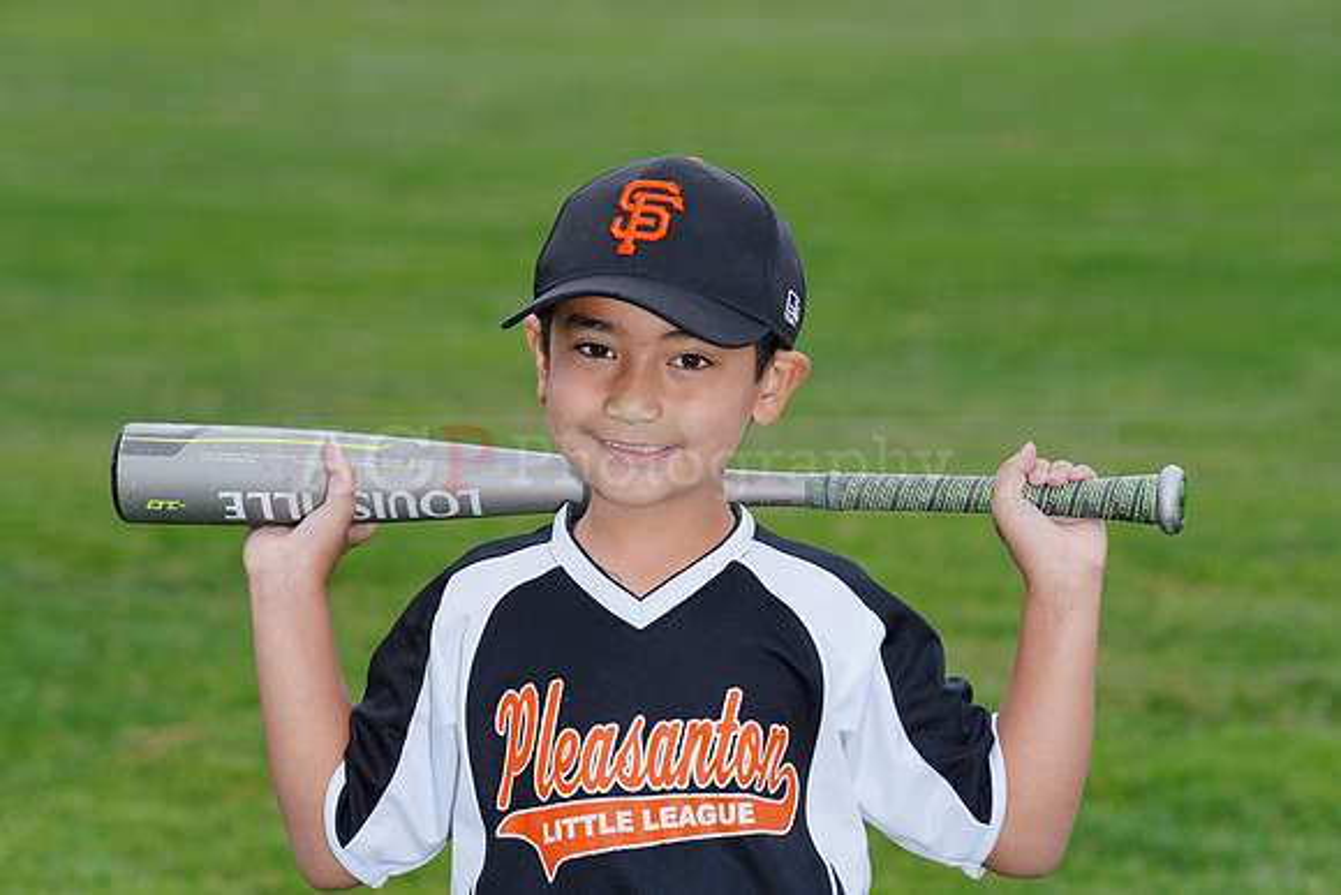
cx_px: 670
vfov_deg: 6.9
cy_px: 448
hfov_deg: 10.3
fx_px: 7451
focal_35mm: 200
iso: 200
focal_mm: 200
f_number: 8
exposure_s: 1/200
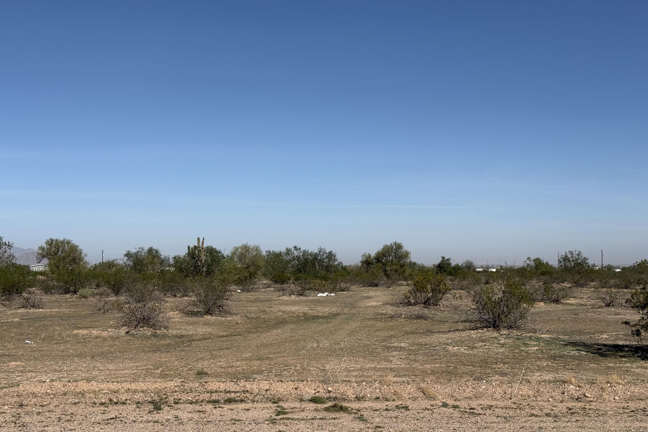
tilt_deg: -0.2
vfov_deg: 27.0
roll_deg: +1.7
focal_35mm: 50
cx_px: 324
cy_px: 241
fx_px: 900
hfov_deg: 39.6
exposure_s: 1/9901
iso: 64
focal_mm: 6.76
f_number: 1.78
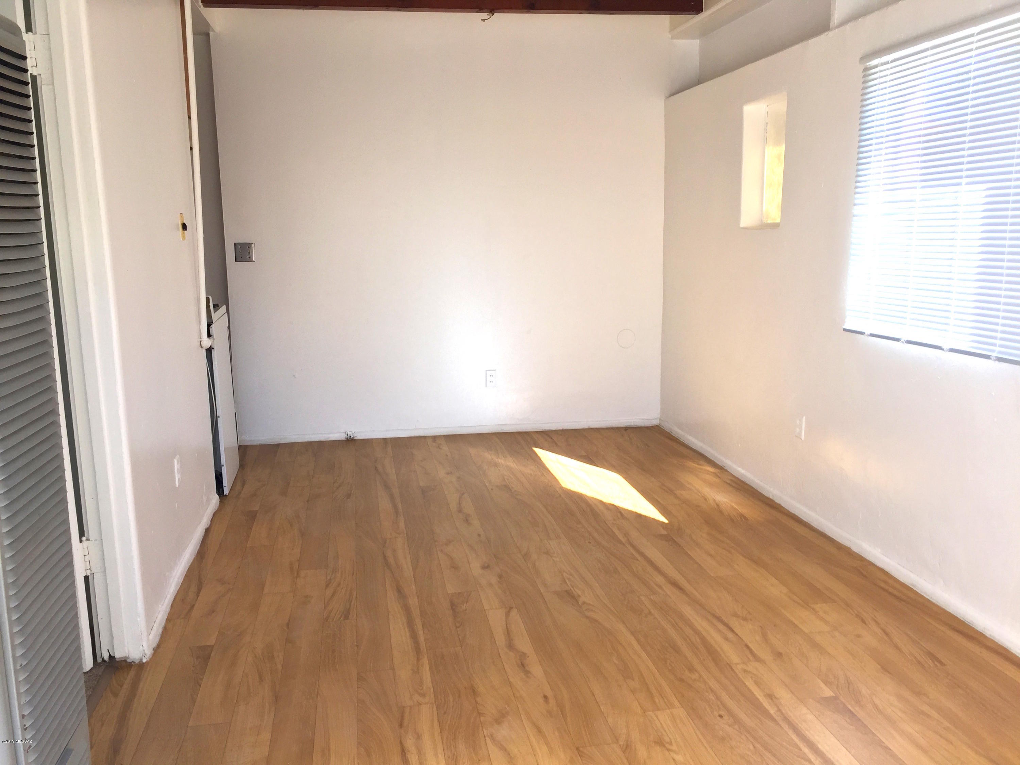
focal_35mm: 29
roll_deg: +0.0
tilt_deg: -9.0
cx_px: 510
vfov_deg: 48.2
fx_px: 855
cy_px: 382
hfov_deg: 61.7
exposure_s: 1/140
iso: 32
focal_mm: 4.15
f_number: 2.2
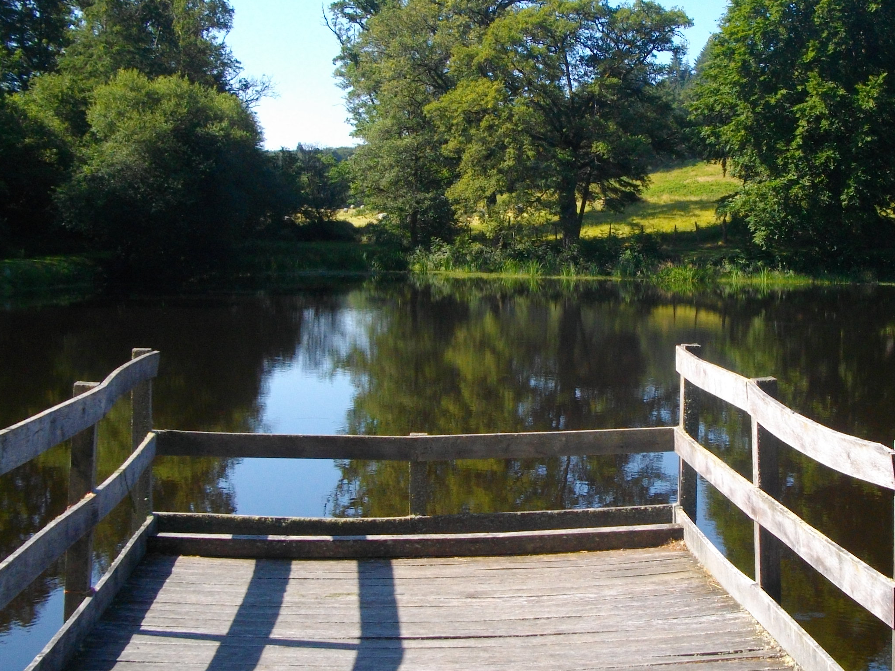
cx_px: 596
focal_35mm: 55
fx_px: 1422
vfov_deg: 26.6
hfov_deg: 34.6
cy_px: 340
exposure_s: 1/80
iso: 100
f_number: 8.8
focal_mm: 5.7
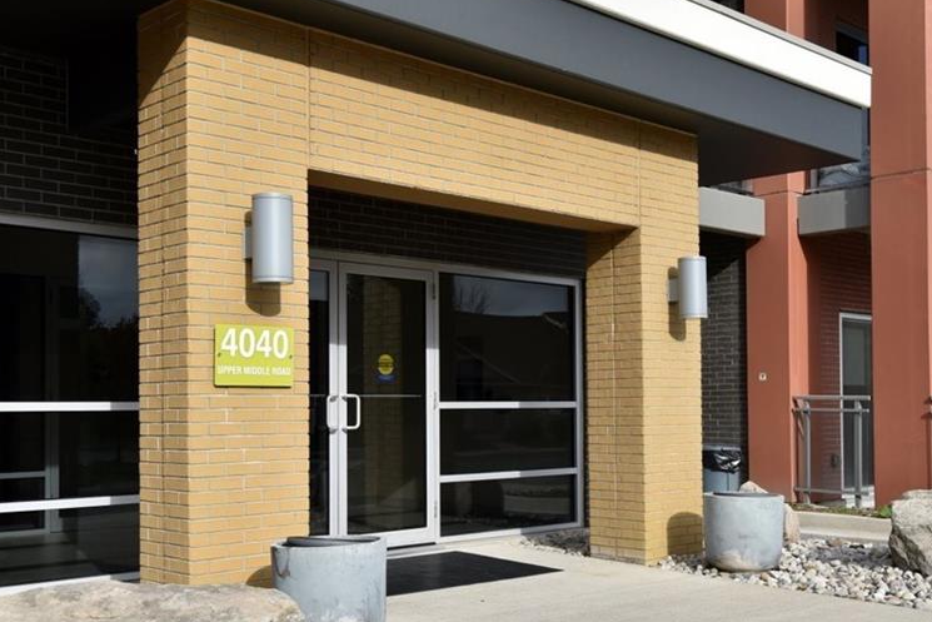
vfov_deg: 30.4
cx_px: 480
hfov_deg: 44.5
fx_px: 1139
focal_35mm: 44
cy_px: 391
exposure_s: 1/640
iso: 500
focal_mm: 32
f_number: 13
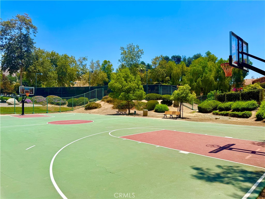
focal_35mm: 24
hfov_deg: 71.6
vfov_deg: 56.8
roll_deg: +0.6
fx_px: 184
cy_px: 100
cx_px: 132
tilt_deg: +2.2
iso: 80
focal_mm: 6.76
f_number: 1.78
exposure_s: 1/4405
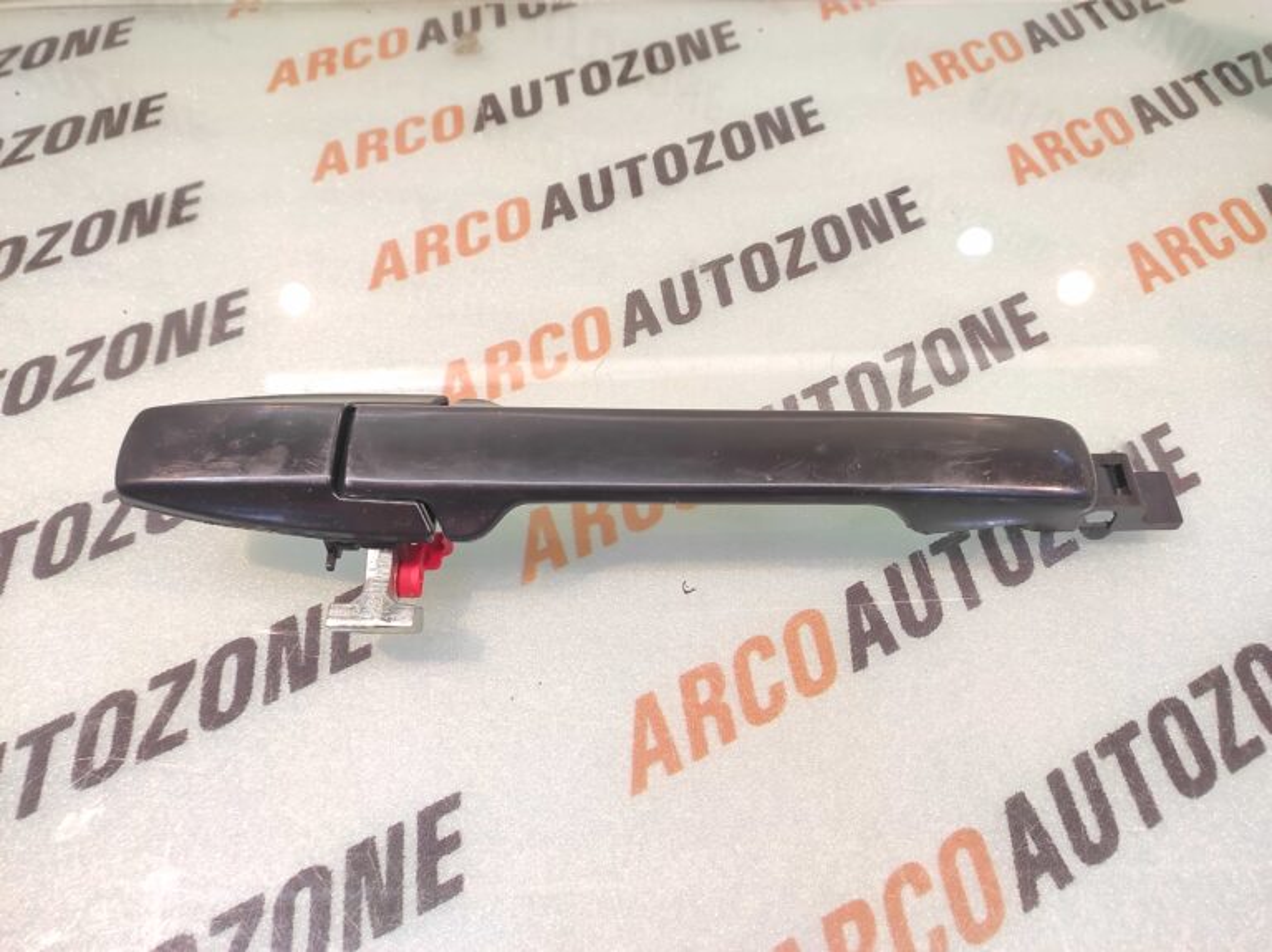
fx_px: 624
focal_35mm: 17
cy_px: 476
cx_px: 636
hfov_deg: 91.1
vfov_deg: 74.7
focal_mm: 4.74
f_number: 1.79
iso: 275
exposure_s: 1/33
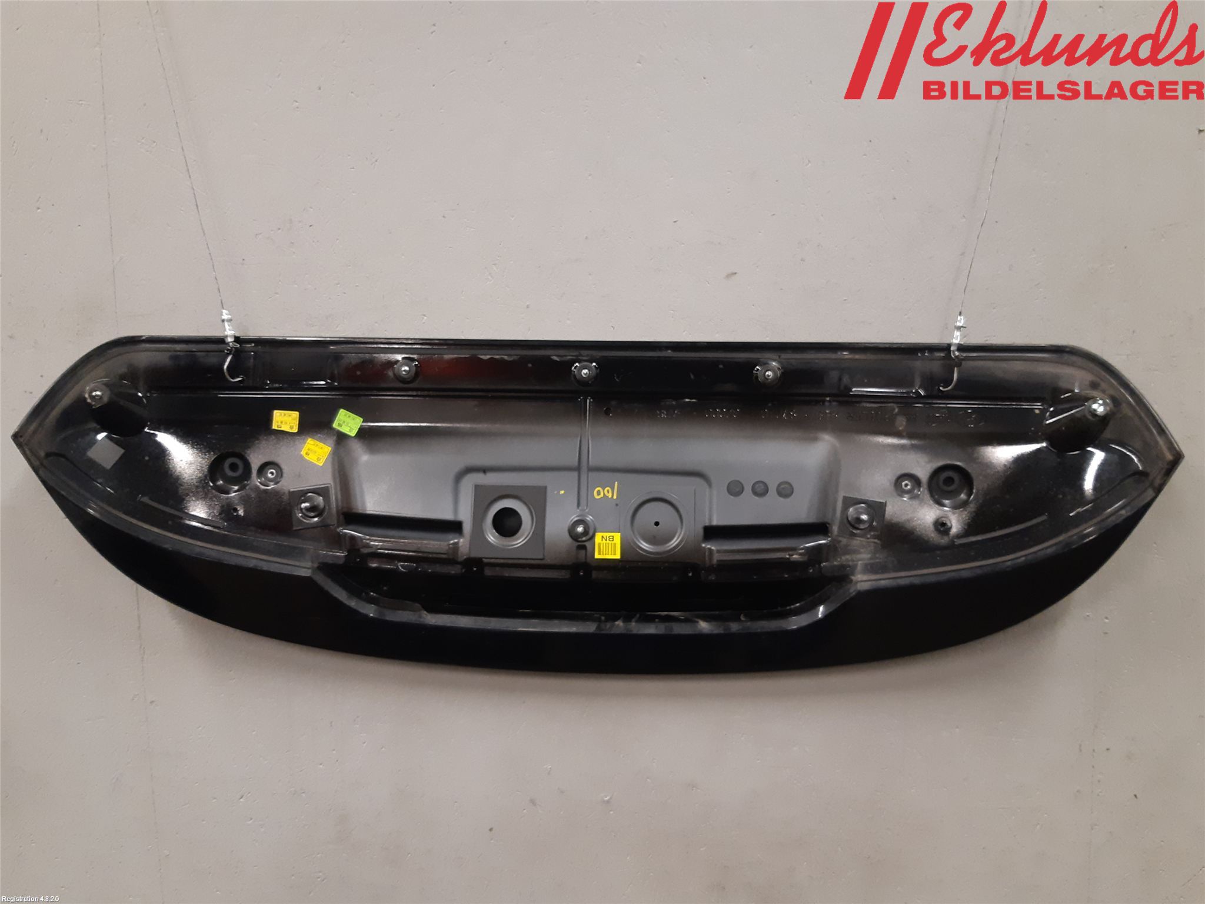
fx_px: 905
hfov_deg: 67.3
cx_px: 602
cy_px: 452
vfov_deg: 53.1
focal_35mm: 26
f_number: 1.7
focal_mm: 3.93
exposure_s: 1/60
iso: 200
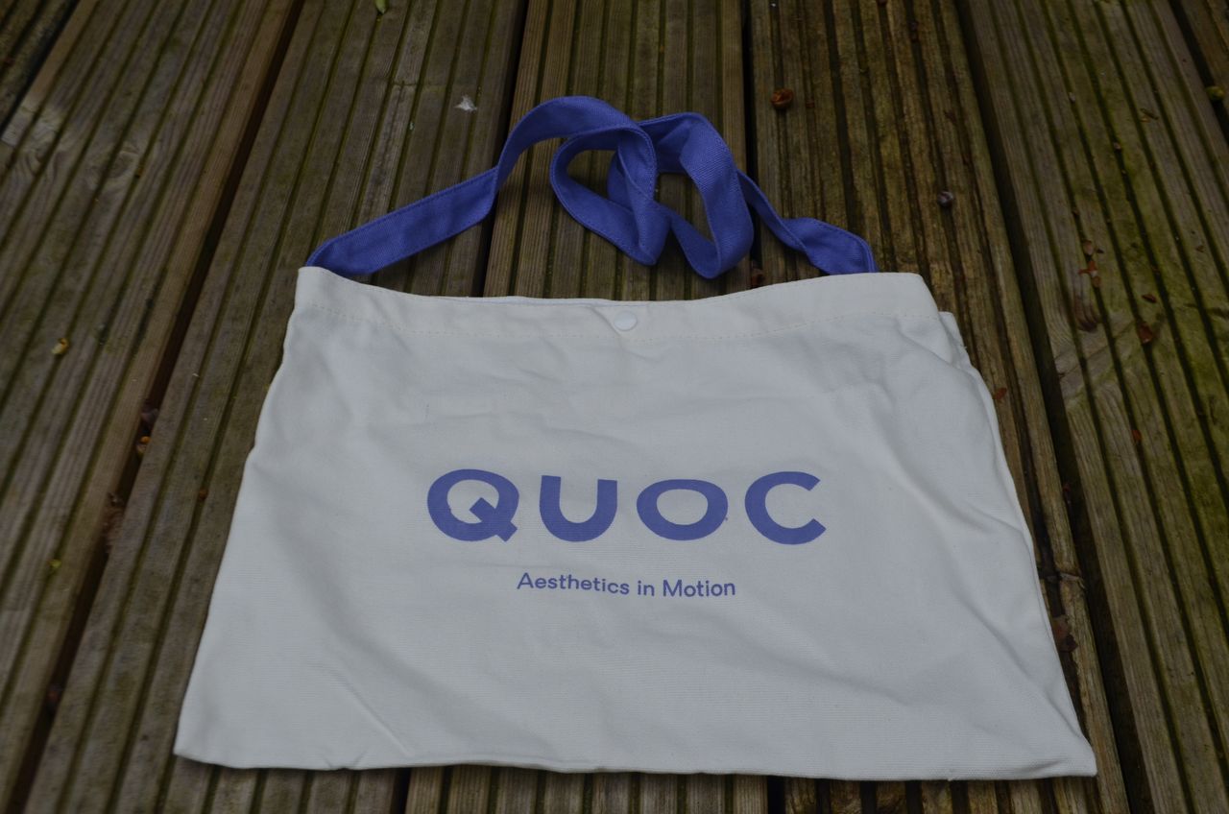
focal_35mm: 36
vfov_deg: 36.7
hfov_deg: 53.2
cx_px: 614
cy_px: 407
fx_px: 1227
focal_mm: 24
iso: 200
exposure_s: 1/160
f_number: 6.3
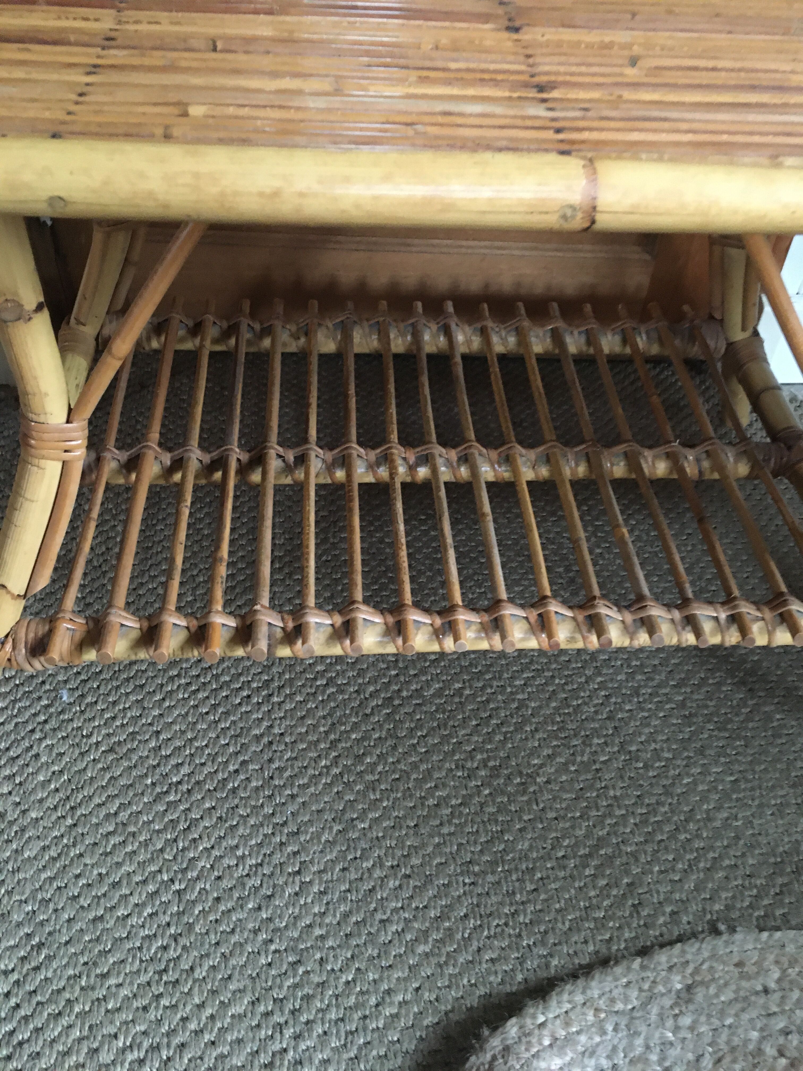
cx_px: 402
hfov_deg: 48.2
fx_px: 897
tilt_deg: -44.5
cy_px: 536
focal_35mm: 29
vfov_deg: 61.7
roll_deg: -5.4
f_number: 2.2
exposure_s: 1/17
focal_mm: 4.15
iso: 400
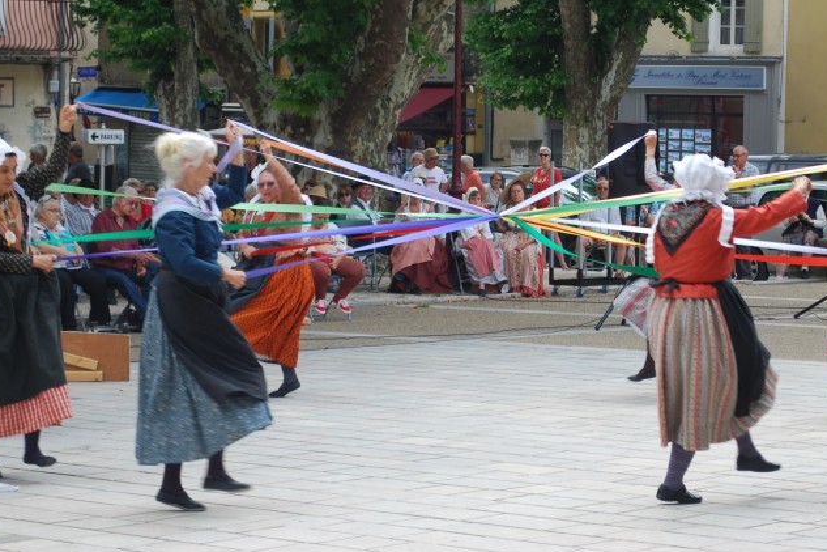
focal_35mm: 117
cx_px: 445
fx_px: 2681
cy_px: 162
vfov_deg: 11.7
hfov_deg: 17.5
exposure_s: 1/125
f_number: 5.6
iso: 160
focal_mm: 55
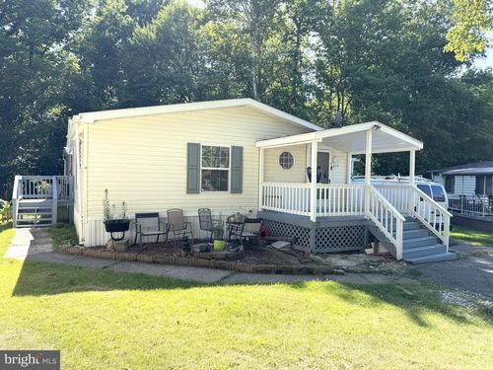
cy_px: 185
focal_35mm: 24
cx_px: 246
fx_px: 342
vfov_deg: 56.8
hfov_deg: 71.6
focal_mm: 6.76
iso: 80
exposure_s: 1/1361
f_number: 1.78
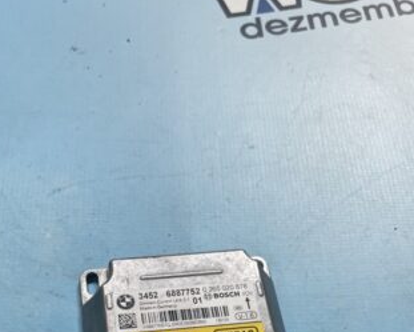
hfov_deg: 41.0
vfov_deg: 30.5
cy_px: 349
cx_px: 168
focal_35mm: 45
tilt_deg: -63.2
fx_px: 552
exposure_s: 1/114
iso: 125
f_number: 1.6
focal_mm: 5.1
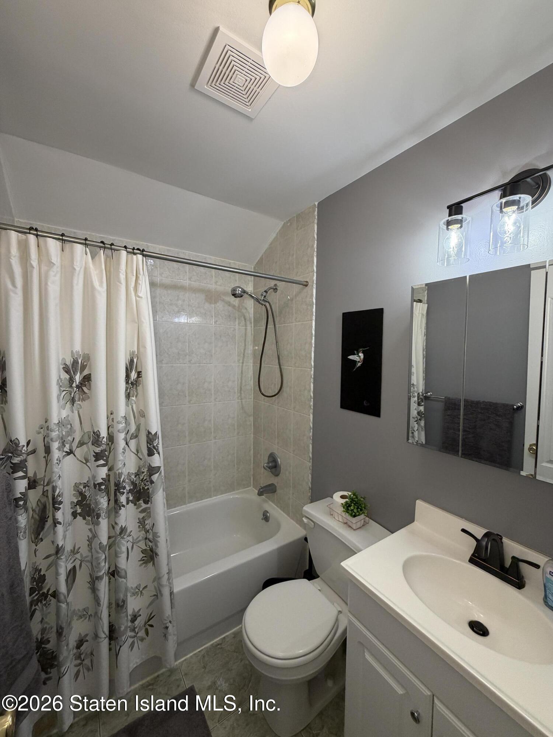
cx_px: 276
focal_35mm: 14
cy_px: 368
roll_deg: -0.9
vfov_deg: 102.1
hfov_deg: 85.7
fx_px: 298
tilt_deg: -3.0
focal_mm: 2.22
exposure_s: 1/120
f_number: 2.2
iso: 200
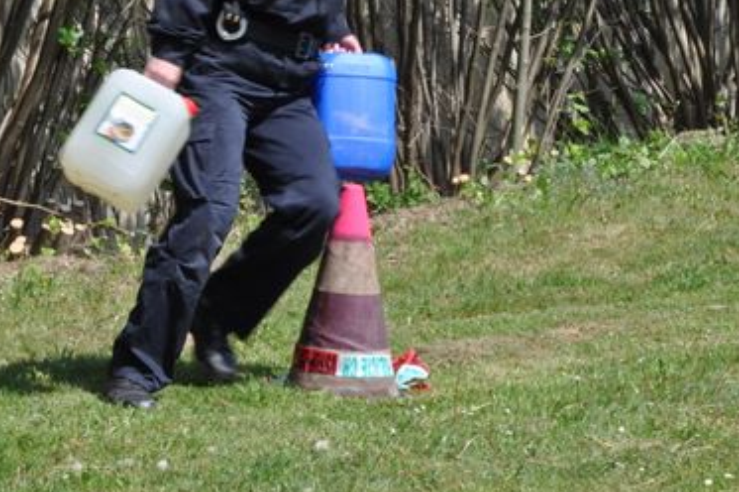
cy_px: 130
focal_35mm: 219
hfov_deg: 9.4
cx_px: 335
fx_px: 4489
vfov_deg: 6.3
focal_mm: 85
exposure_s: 1/80
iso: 250
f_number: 20
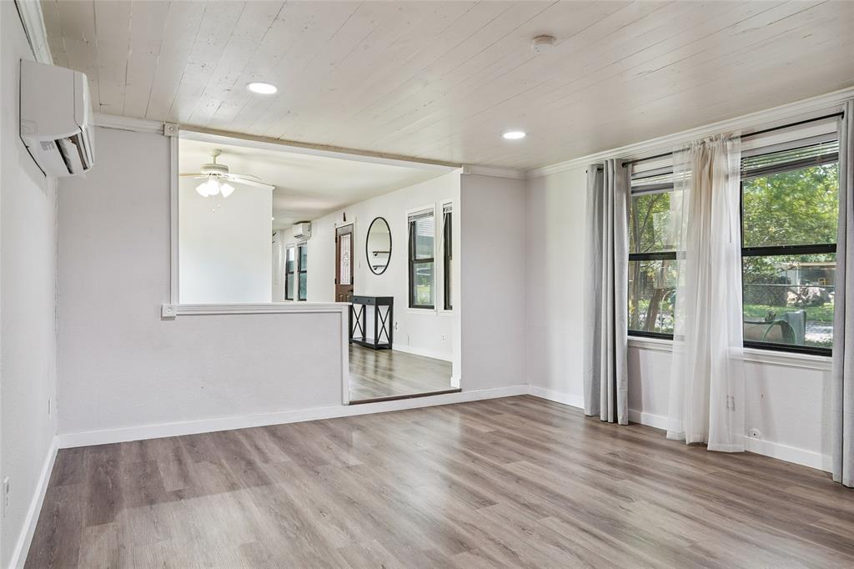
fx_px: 498
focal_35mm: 21
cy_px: 284
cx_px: 427
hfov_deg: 81.2
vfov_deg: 59.5
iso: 100
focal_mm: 14
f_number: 9
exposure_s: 1
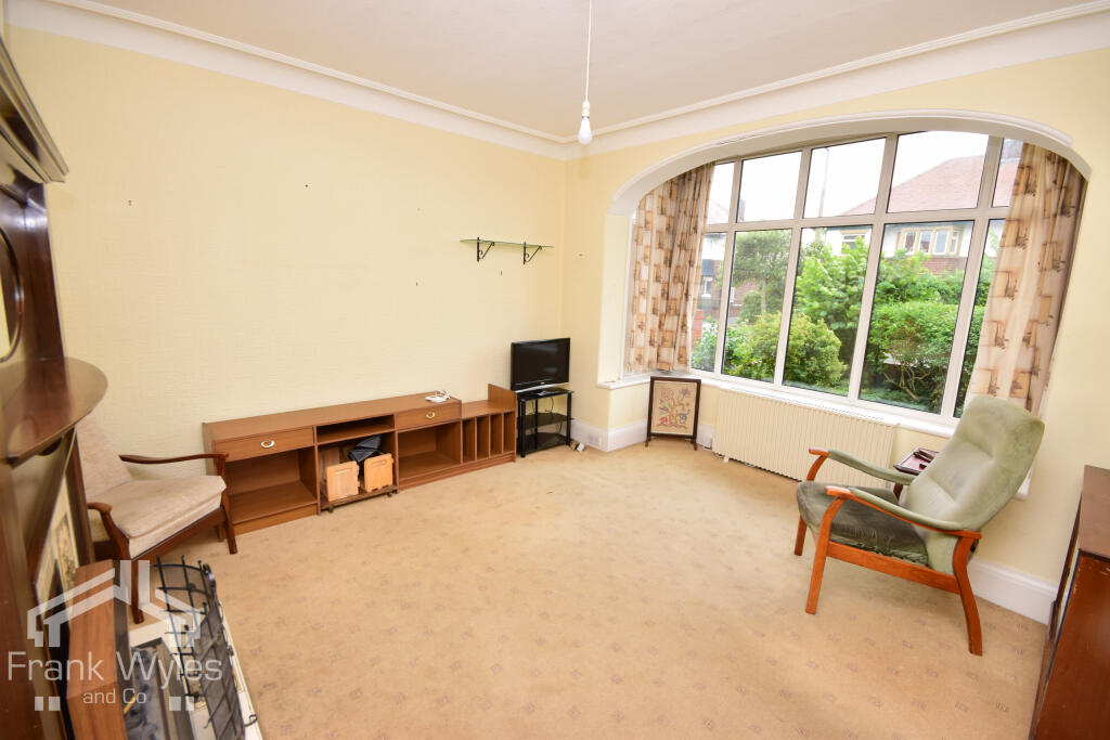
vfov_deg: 77.3
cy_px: 370
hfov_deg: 100.4
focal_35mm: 15
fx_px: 463
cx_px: 555
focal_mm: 10
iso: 250
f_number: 10
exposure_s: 1/60
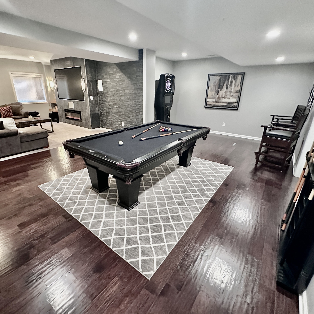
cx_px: 148
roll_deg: -0.8
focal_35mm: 17
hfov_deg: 83.9
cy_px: 153
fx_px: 174
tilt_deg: -20.2
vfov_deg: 83.9
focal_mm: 2.22
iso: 1000
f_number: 2.2
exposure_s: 1/60
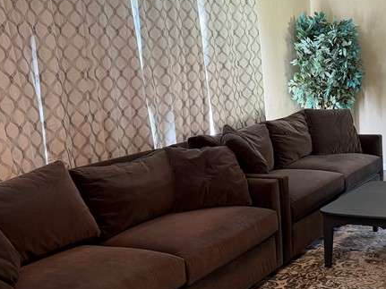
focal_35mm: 57
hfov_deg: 32.9
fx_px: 635
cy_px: 151
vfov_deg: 25.6
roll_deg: +3.3
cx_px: 305
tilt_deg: -7.6
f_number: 1.78
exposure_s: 1/60
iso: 250
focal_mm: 6.76
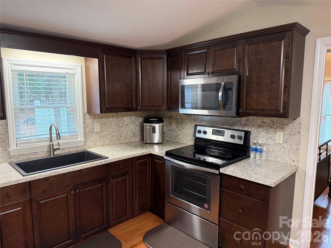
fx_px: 229
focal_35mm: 24
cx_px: 166
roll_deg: -0.2
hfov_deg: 71.6
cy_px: 124
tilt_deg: -5.9
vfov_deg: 56.8
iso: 250
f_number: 1.78
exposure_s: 1/60
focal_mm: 6.76
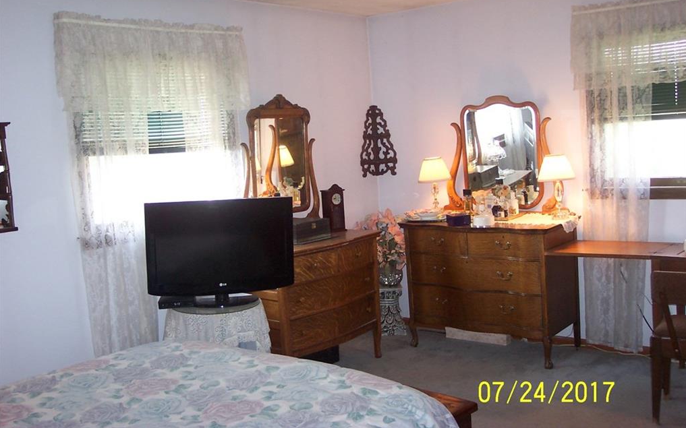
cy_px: 200
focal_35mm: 39
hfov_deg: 50.4
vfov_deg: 32.7
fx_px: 729
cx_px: 344
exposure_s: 1/30
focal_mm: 8
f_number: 2.8
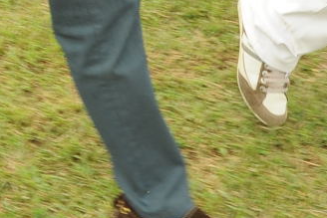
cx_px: -28
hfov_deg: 17.0
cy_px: -152
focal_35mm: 117
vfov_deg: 11.1
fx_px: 1063
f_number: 8
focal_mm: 24
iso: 200
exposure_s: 1/125
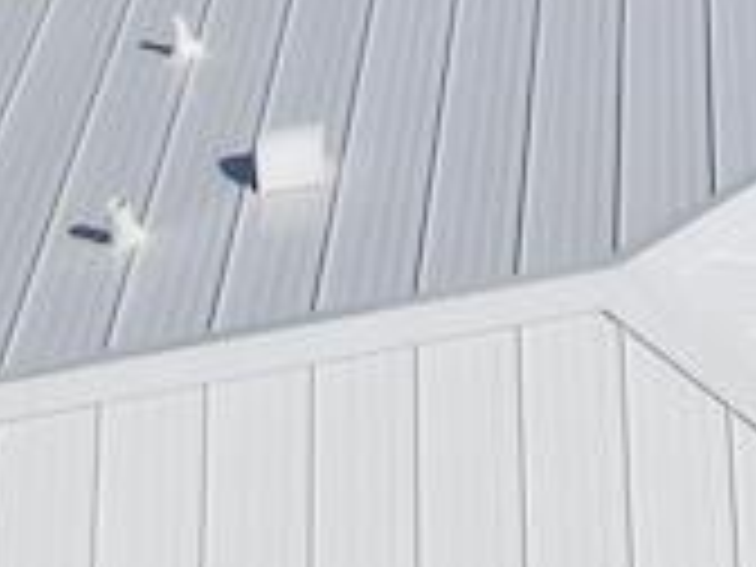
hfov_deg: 10.3
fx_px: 3735
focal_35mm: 171
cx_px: 1674
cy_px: -1264
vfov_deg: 7.4
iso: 100
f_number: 2.8
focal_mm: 4.5
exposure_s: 1/1600
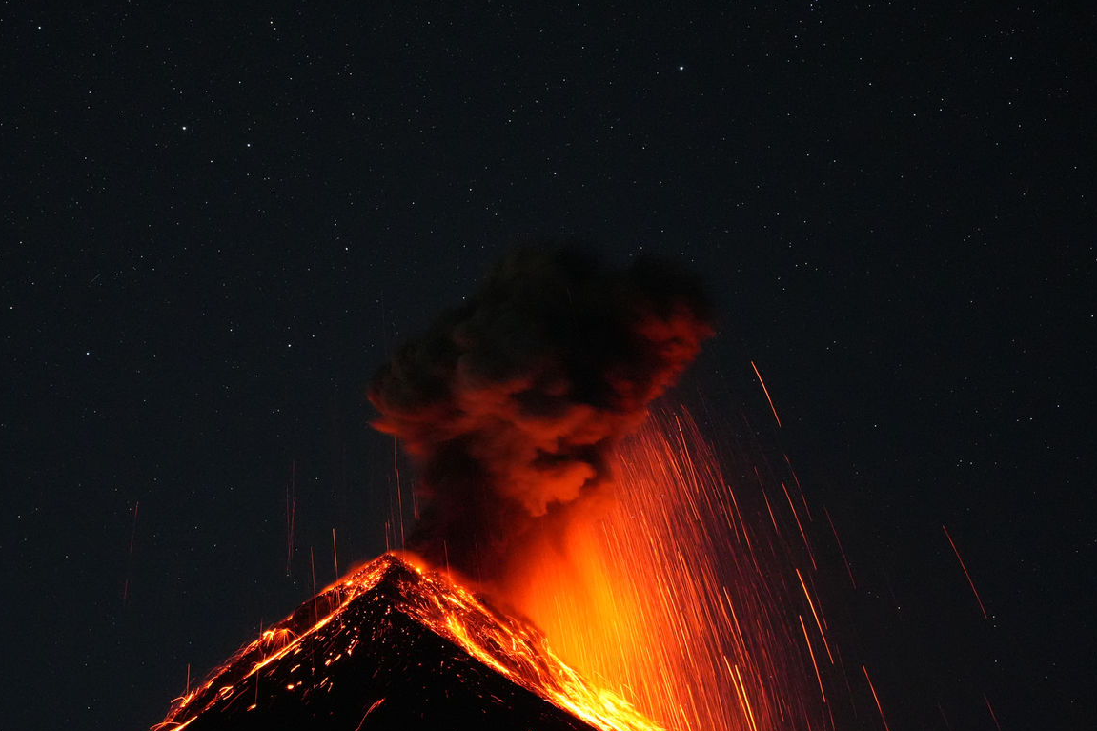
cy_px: 421
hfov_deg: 14.0
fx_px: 4448
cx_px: 376
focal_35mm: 146
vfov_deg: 9.4
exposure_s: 1.3
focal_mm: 105
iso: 12800
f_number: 4
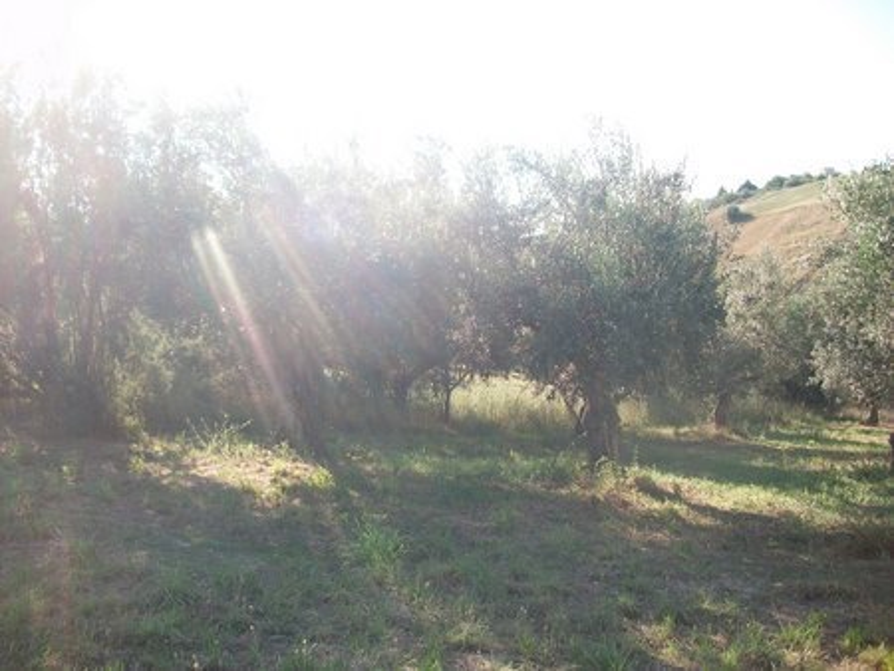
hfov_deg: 56.8
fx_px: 827
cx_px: 447
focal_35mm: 32
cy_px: 336
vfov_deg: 44.2
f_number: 2.9
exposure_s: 1/400
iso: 80
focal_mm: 5.7
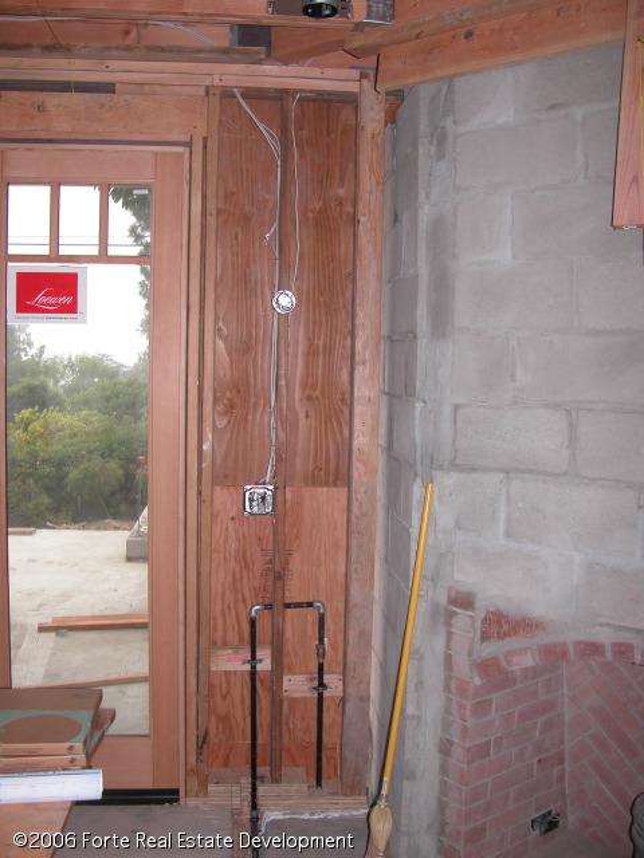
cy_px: 429
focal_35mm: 35
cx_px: 322
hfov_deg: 40.7
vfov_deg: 52.6
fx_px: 868
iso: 100
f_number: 2.8
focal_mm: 8.9
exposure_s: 1/60
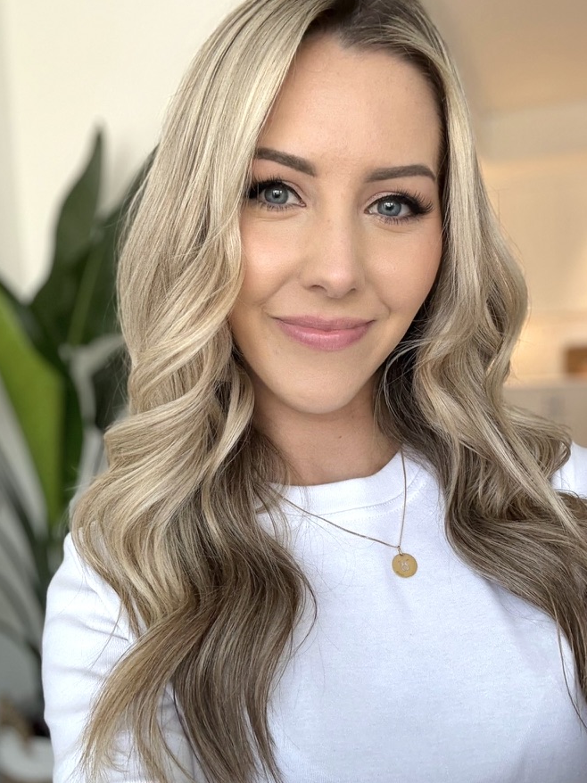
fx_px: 792
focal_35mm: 35
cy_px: 427
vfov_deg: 52.6
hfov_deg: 40.7
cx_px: 295
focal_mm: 2.69
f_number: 1.9
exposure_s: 1/72
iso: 80
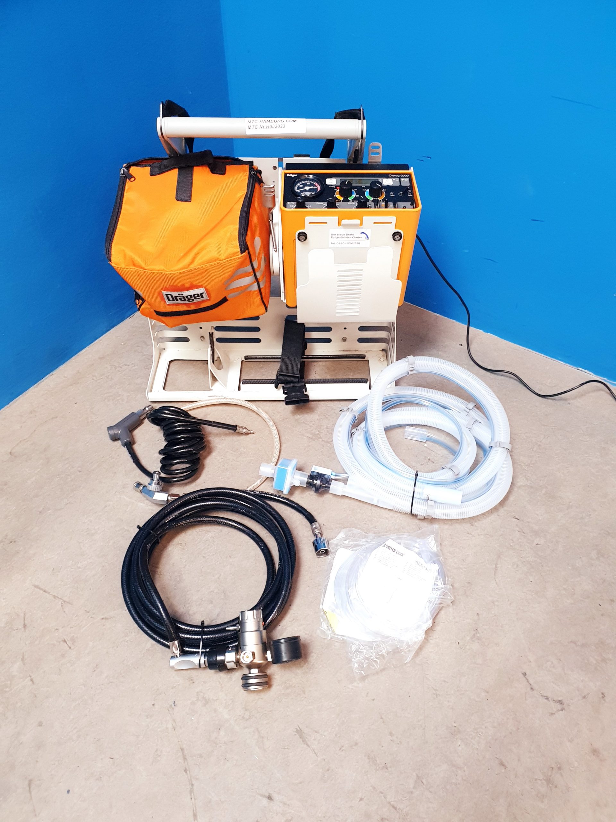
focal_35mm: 26
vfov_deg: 67.3
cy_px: 411
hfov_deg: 53.1
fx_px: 617
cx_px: 308
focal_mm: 4.3
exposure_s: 1/33
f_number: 2.4
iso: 320
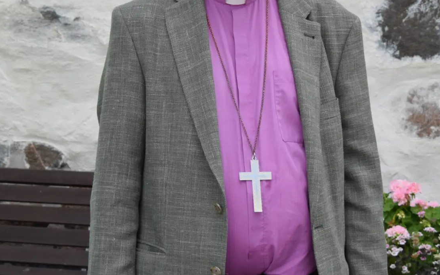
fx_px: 1211
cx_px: 215
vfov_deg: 12.9
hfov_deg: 20.6
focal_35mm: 101
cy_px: 29
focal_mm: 38
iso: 100
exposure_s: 1/80
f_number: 8
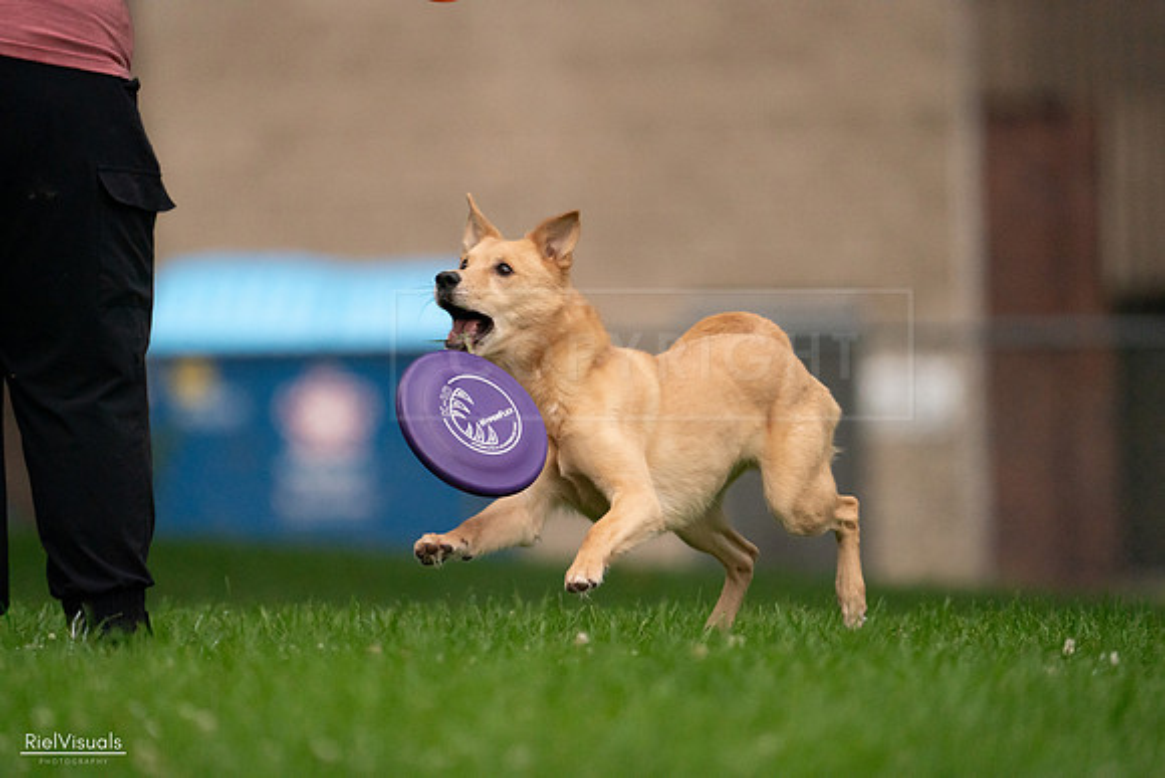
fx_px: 19226
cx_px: 582
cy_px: 389
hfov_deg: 3.5
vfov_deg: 2.3
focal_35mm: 594
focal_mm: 594
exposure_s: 1/1600
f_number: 6.3
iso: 6400
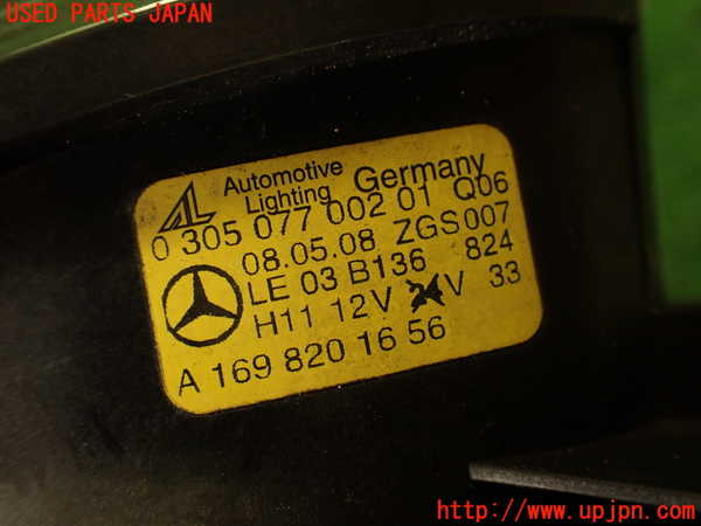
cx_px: 350
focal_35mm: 32
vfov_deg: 44.2
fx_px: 648
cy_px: 263
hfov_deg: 56.8
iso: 200
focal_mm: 5.79
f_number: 2.4
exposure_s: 1/60
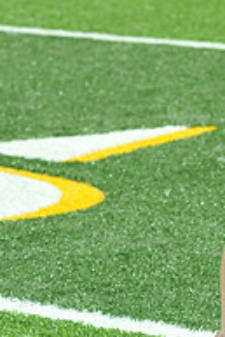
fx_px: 2948
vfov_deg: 6.5
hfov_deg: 4.3
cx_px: 453
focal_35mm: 315
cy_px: 222
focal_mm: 105
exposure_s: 1/250
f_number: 5.6
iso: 4000
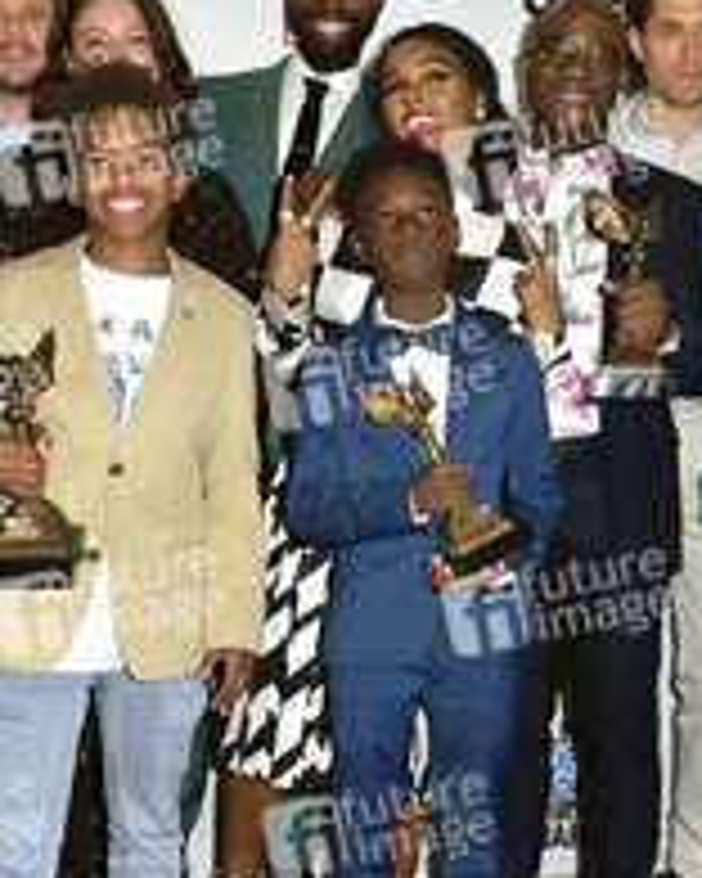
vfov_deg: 36.0
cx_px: 436
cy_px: 491
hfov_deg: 29.0
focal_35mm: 52
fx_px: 1350
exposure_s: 1/320
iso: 500
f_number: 6.3
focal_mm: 24
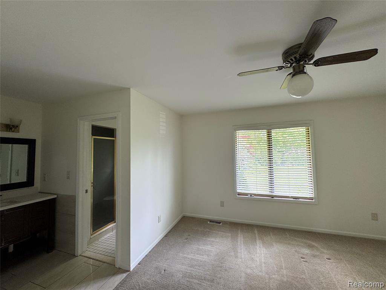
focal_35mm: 14
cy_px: 145
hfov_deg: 102.1
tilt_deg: +3.5
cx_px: 193
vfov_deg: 85.7
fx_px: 156
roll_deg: +1.0
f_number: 2.2
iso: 125
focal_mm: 2.22
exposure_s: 1/99
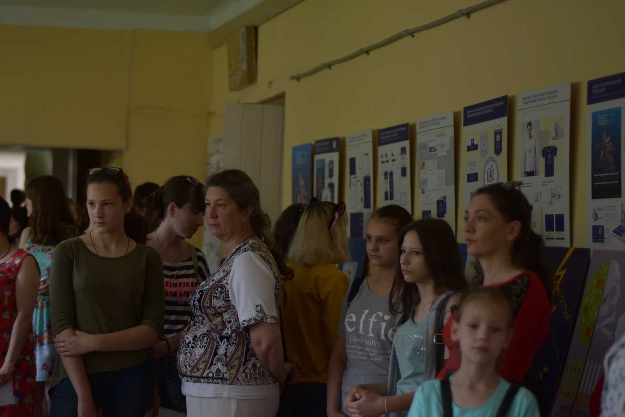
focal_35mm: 78
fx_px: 1354
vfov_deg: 17.4
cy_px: 309
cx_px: 151
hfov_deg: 25.6
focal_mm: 50
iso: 400
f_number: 2
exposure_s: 1/250
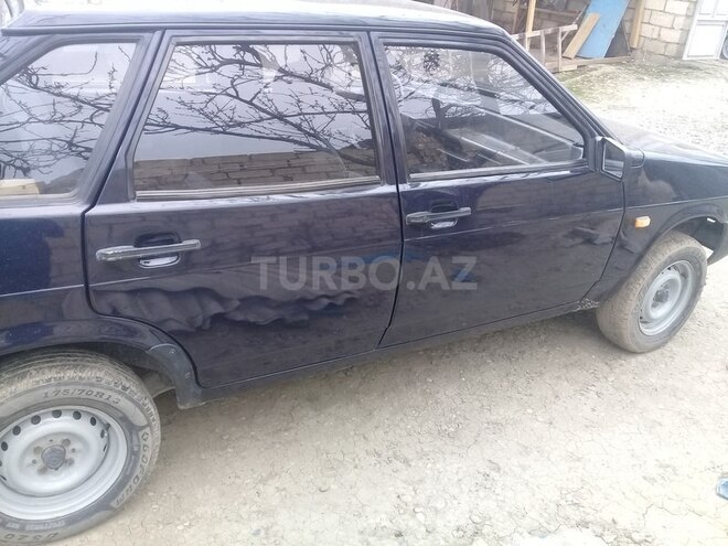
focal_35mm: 31
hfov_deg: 58.4
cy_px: 273
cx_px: 364
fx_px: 652
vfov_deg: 45.4
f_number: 2.2
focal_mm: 3.3
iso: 80
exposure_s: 1/100
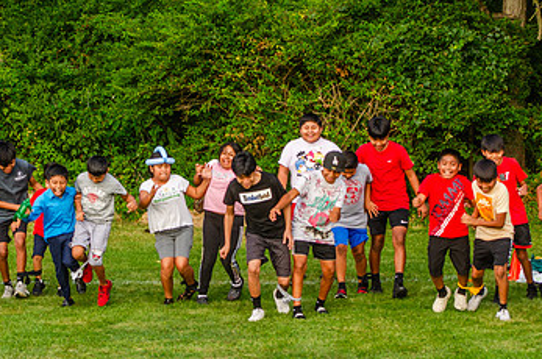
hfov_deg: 14.9
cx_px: 255
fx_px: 2074
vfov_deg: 9.9
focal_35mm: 138
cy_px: 147
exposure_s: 1/200
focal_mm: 55
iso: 200
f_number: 7.1
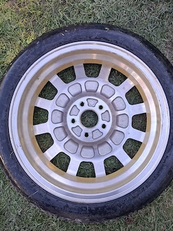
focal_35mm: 27
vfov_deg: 65.2
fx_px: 180
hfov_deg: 51.4
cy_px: 106
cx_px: 90
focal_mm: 5.54
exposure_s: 1/154
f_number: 1.8
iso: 50
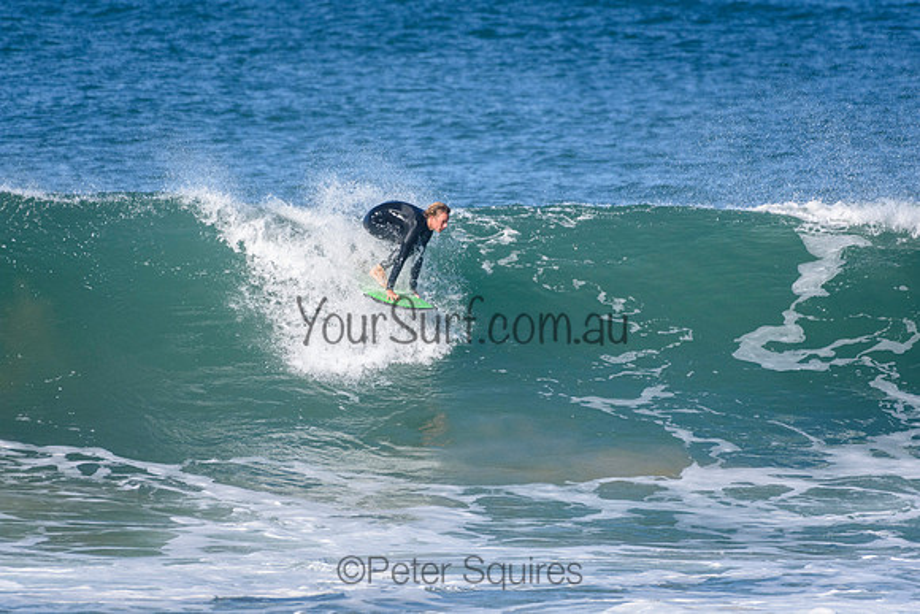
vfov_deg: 1.8
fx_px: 19173
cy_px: 307
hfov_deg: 2.7
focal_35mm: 750
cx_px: 460
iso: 800
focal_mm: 500
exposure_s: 1/4000
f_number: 5.6
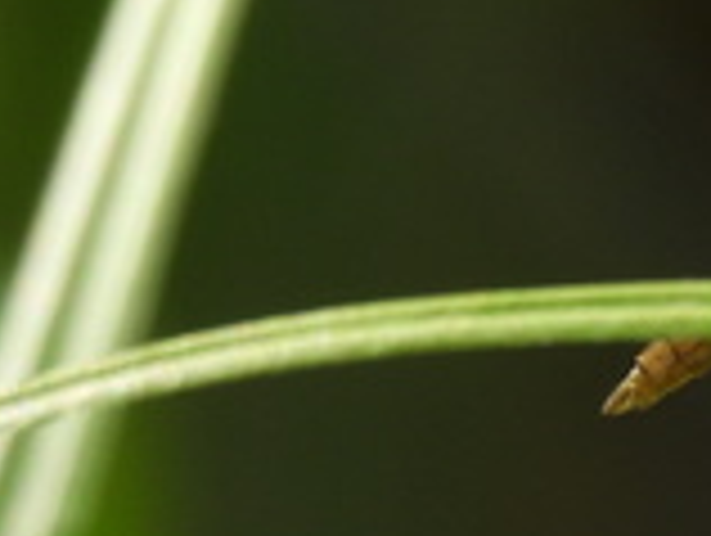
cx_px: 1073
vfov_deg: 0.6
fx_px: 55459
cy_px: 279
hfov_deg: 0.7
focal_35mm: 2696
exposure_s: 1/125
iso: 100
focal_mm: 89.2
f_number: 5
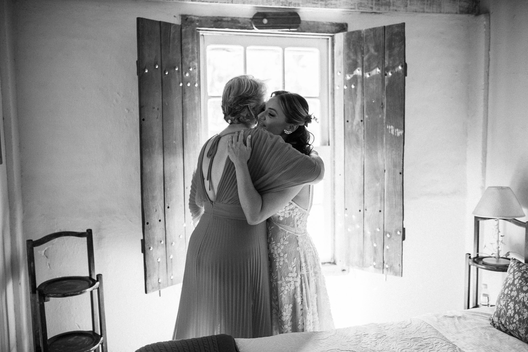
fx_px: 513
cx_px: 264
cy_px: 176
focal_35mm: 35
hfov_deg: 54.4
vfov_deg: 37.9
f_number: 1.8
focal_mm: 35
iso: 1250
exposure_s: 1/250
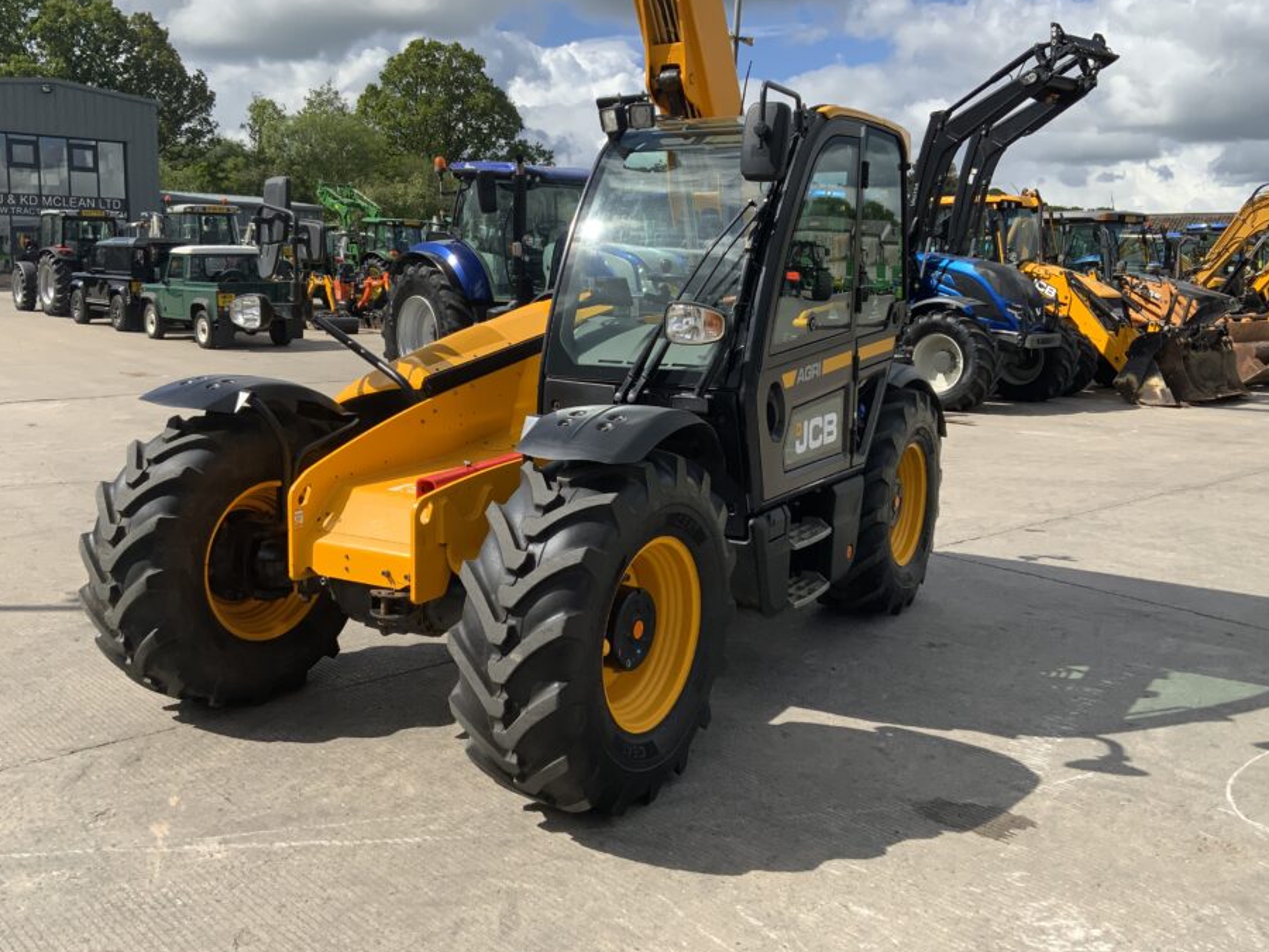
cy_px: 430
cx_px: 622
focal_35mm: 33
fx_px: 1210
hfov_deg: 55.3
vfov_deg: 42.9
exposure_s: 1/2141
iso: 20
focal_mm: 3
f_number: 1.8
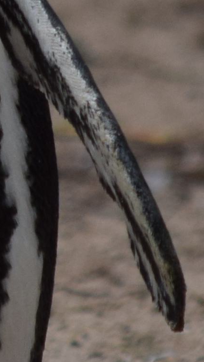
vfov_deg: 0.9
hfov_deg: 0.5
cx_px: -335
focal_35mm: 2422
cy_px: -85
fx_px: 23290
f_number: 5
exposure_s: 1/250
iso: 400
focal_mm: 195
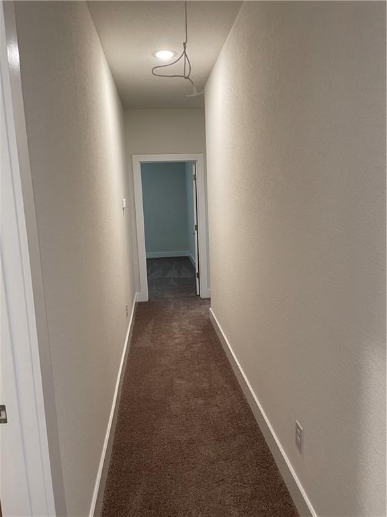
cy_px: 258
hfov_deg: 53.1
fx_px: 388
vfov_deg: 67.3
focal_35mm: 26
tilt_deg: -8.3
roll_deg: +2.5
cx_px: 194
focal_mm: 4.2
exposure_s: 1/60
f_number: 1.6
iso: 80
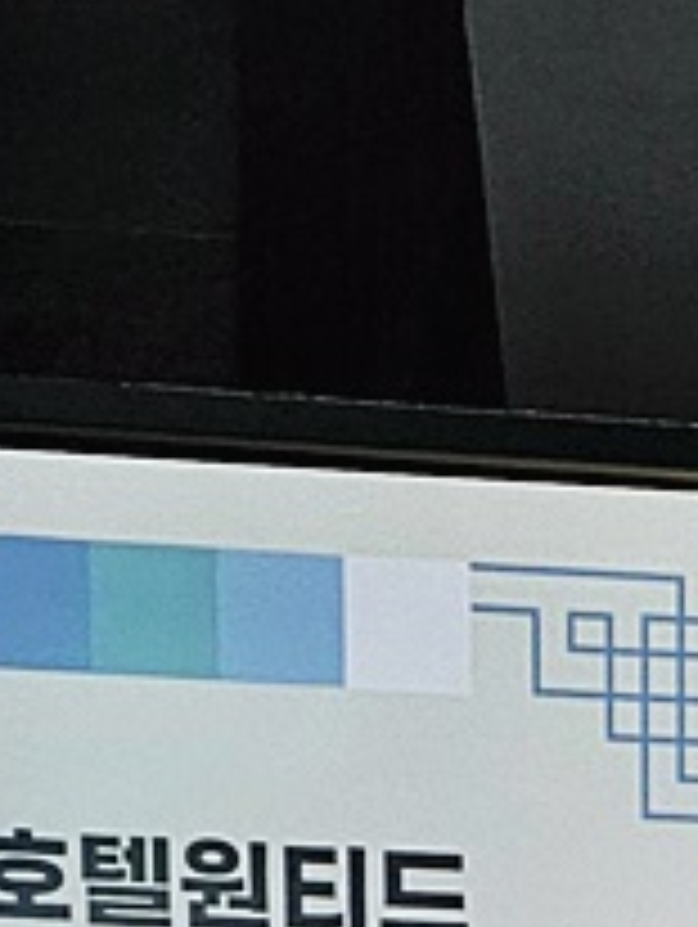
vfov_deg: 11.4
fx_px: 3890
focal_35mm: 145
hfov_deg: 9.9
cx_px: 1061
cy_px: 2187
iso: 500
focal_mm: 6.3
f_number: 1.7
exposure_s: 1/60
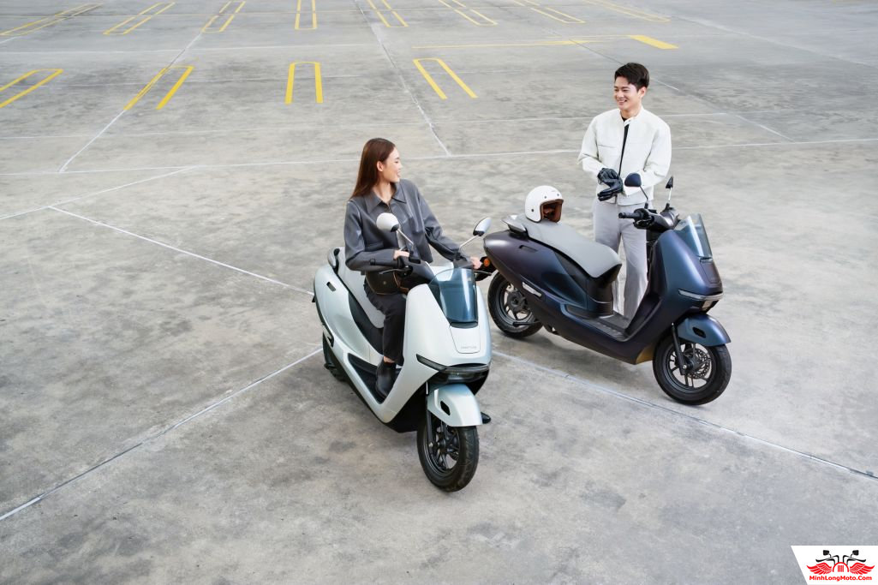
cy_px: 292
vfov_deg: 37.8
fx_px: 853
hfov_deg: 54.4
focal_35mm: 35
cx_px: 439
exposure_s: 1/160
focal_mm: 35
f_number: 11
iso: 1250
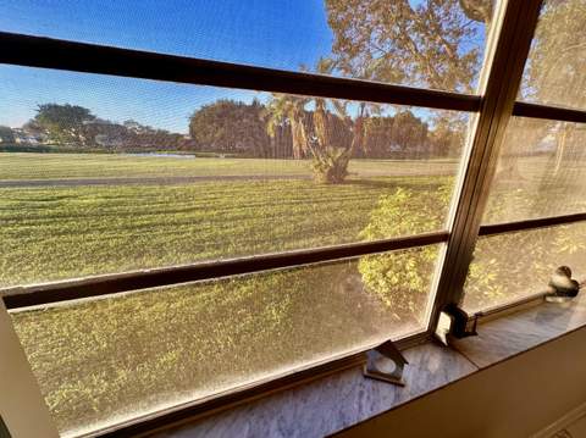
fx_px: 237
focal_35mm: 14
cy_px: 219
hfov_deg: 102.1
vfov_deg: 85.6
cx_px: 293
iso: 40
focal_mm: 2.22
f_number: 2.2
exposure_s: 1/167
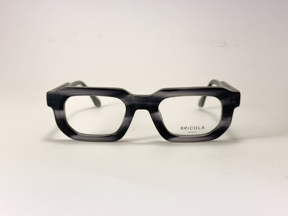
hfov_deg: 39.7
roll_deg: +0.0
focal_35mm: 48
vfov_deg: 30.3
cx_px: 144
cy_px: 108
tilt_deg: -8.4
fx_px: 399
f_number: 1.78
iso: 64
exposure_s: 1/100
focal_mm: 6.76
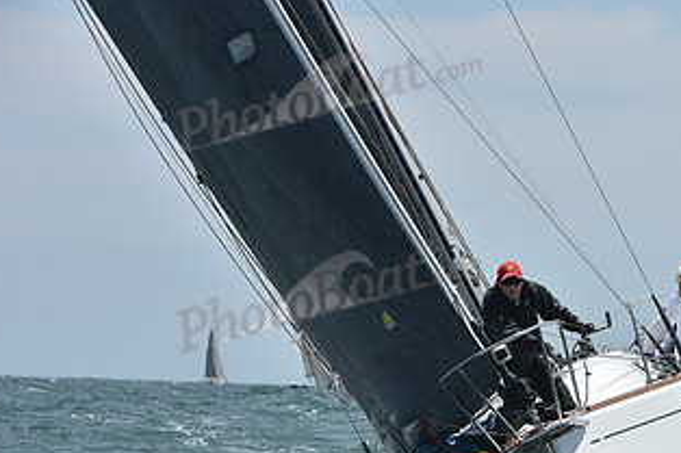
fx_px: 5067
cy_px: 378
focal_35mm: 268
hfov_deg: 7.7
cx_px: 596
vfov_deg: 5.1
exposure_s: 1/1250
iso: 250
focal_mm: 145
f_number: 8
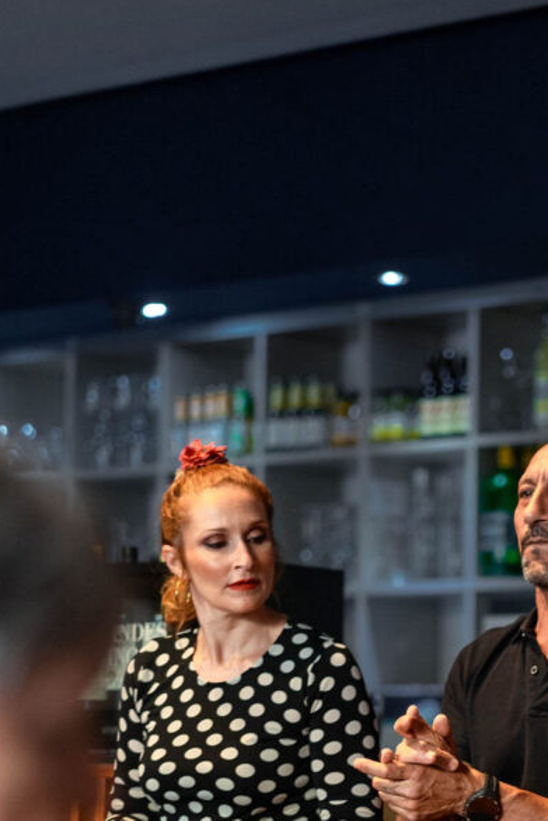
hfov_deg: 10.4
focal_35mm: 131
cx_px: 472
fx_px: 2989
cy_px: 698
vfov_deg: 15.5
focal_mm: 75
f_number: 1.8
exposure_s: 1/160
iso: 1250
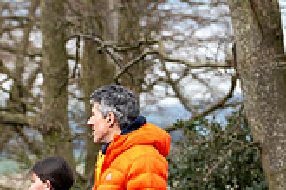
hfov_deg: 4.0
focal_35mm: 518
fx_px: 4115
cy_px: 229
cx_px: -38
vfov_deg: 2.7
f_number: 4
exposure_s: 1/640
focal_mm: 147
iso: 200
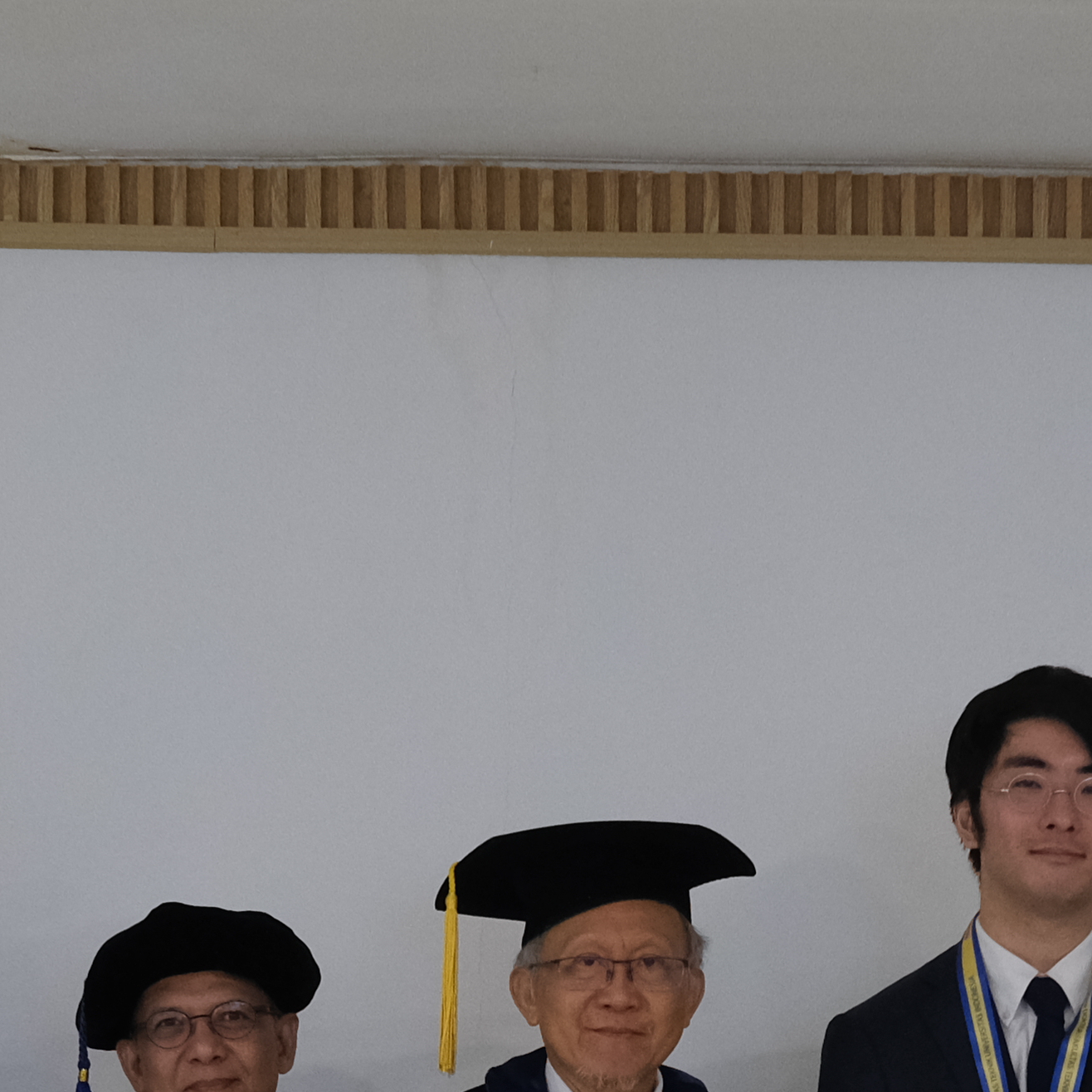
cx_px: 745
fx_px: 4747
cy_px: 1523
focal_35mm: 133
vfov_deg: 12.6
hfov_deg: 13.1
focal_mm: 22.3
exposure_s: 1/60
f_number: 5
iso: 1600
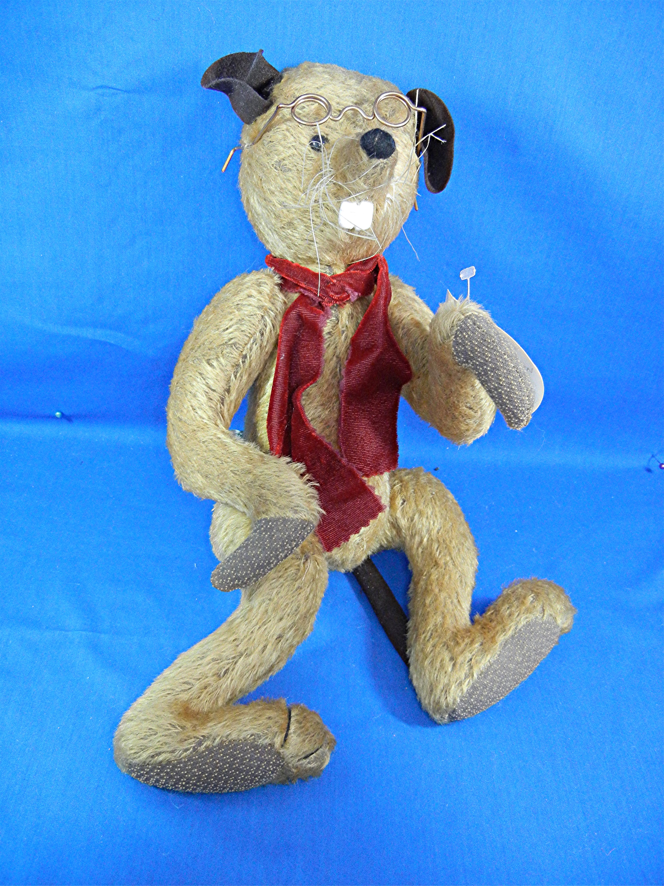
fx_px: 870
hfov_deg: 41.8
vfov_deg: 54.0
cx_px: 332
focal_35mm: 34
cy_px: 443
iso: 585
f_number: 3.6
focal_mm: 6.2
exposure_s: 1/30
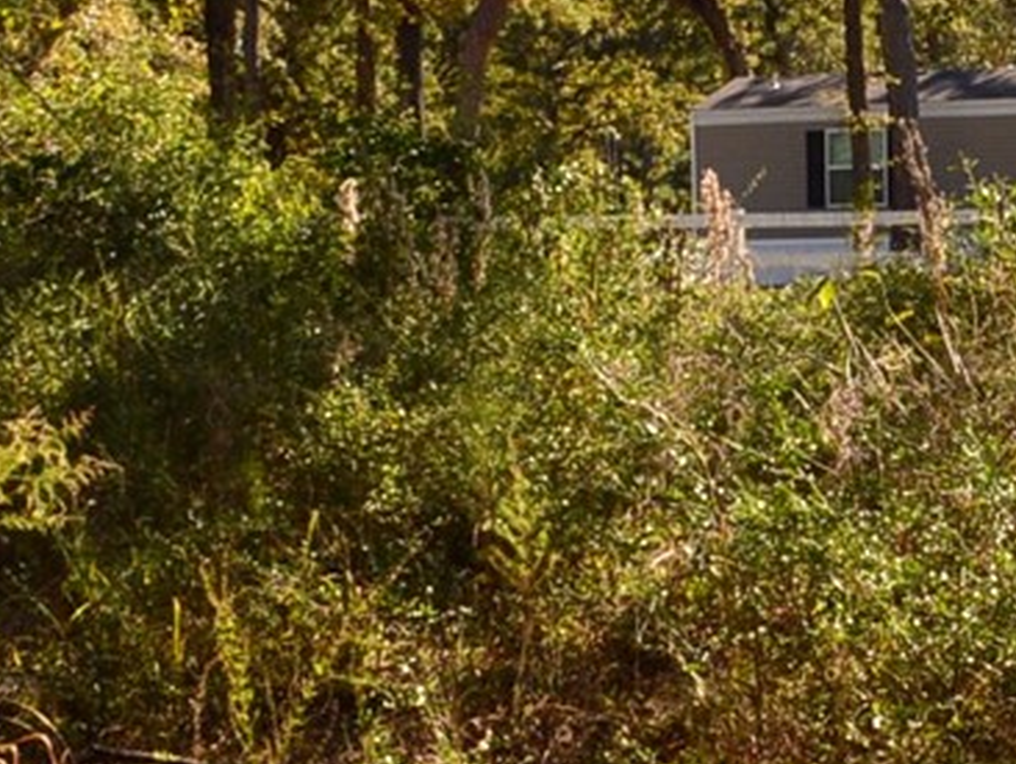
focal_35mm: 154
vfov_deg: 9.5
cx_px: 1162
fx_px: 4523
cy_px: -231
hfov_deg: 12.6
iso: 400
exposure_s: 1/250
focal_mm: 18
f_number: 10
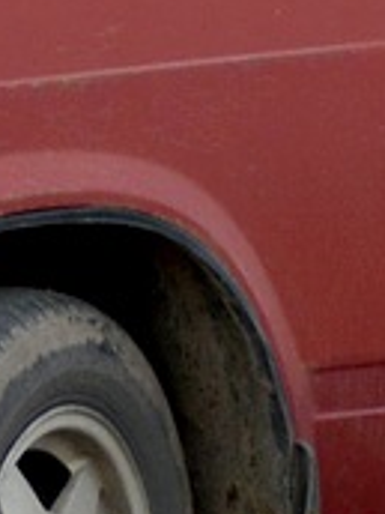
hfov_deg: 1.6
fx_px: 13942
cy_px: -391
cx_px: 242
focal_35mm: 940
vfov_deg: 2.1
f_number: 5
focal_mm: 75
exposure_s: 1/1000
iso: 400
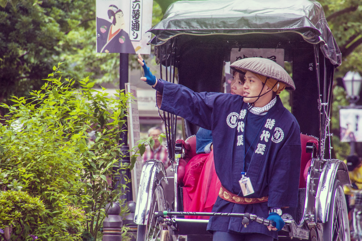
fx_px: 4068
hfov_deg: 5.1
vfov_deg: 3.4
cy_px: 120
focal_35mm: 405
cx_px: 181
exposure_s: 1/100
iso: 800
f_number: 10
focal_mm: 270
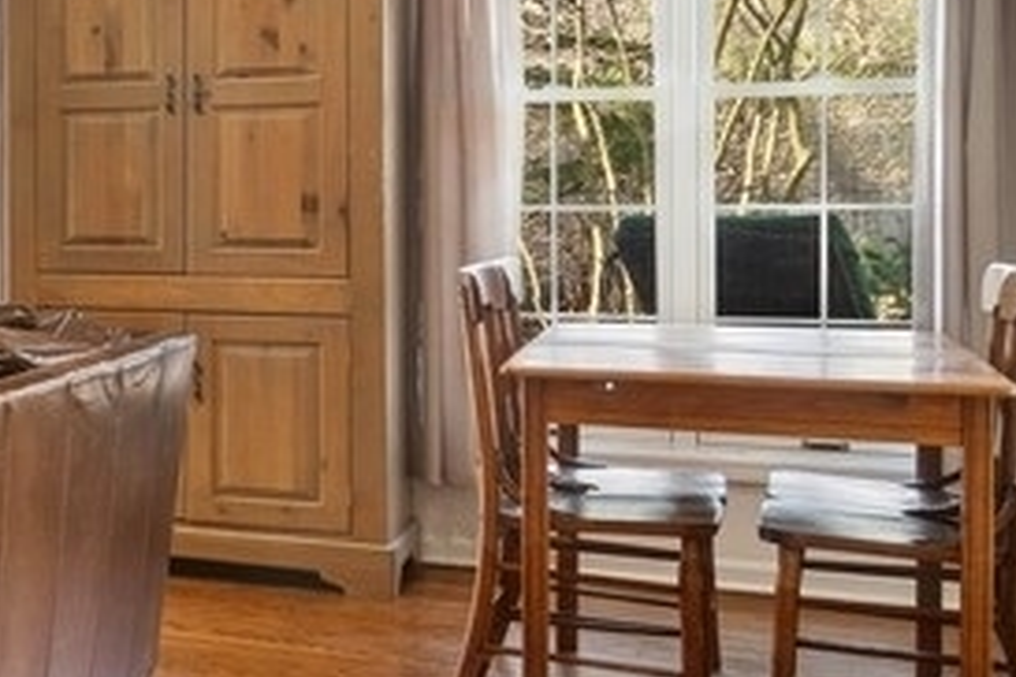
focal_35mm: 99
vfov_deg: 13.8
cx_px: -577
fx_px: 2794
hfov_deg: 18.0
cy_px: 164
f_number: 8
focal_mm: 20
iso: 200
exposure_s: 1/6
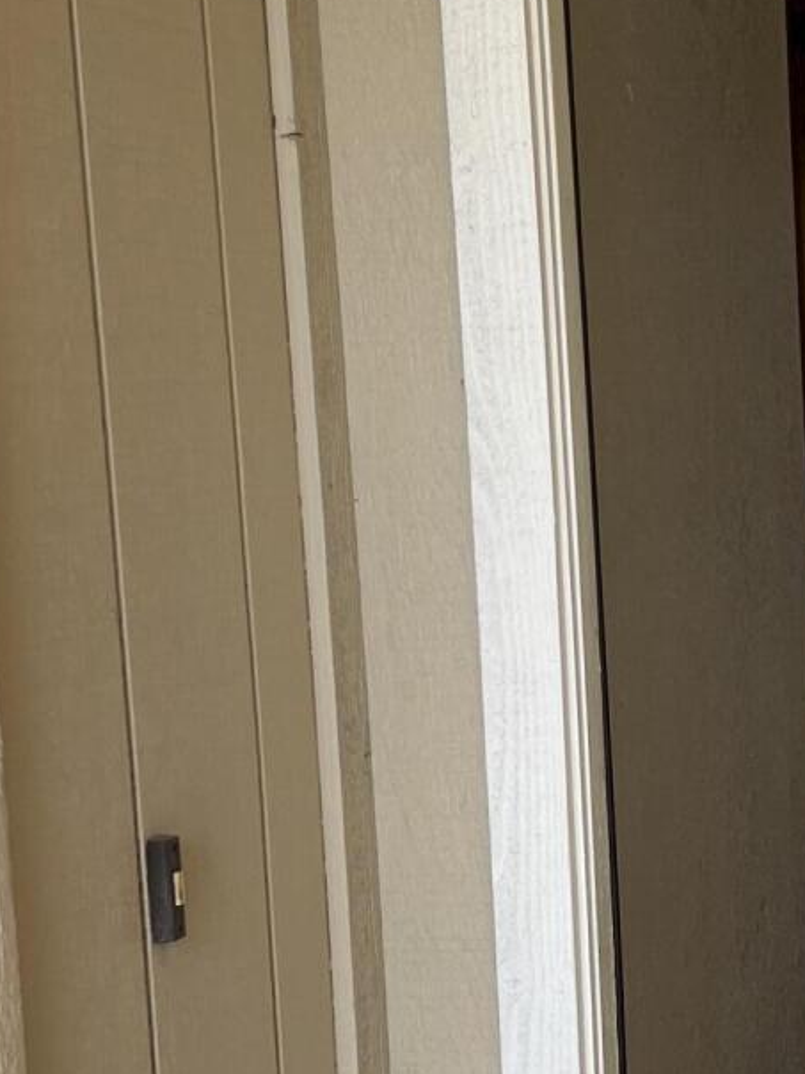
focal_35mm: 86
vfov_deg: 22.7
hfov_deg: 16.5
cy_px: 698
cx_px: 940
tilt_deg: -4.5
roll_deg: +2.4
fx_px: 2669
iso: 50
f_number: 1.5
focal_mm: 5.7
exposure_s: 1/355
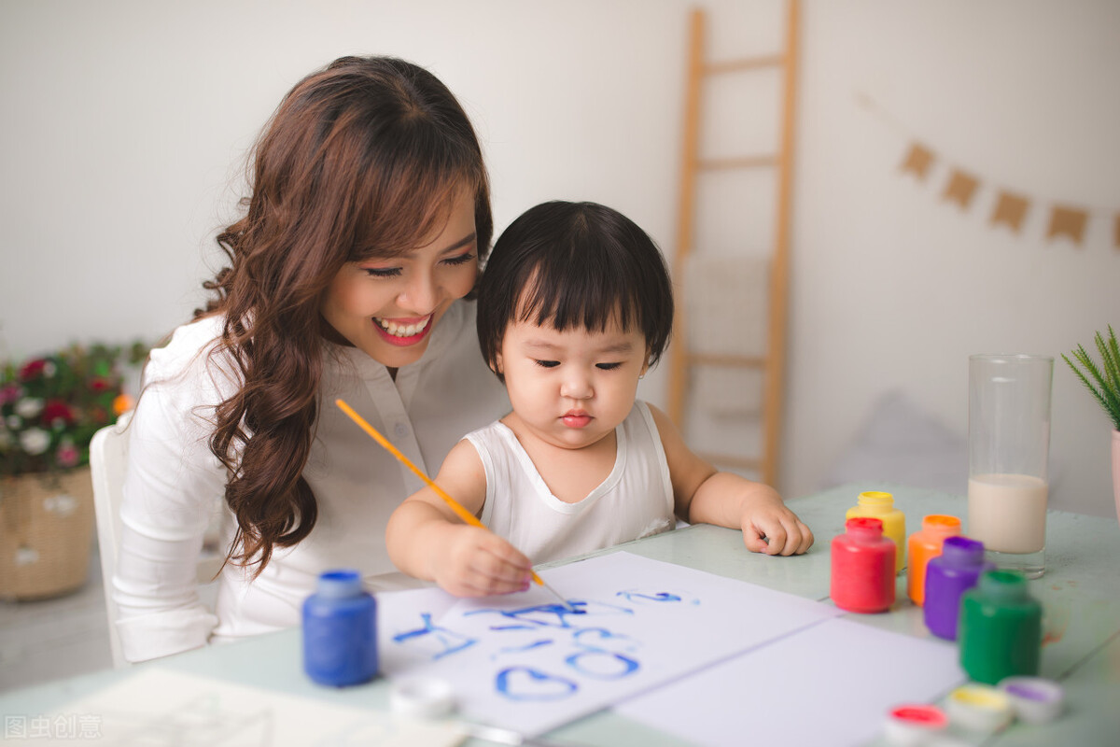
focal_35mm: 35
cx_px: 560
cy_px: 374
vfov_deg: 37.9
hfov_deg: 54.4
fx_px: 1089
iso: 200
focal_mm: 35
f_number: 2
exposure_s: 1/160
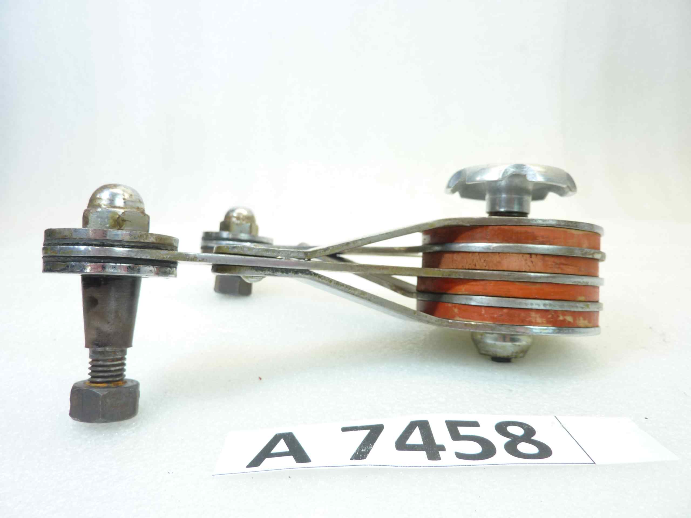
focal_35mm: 25
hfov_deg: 69.4
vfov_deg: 54.9
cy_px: 259
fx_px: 499
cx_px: 346
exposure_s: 1/20
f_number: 3.3
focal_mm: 4.1
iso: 80
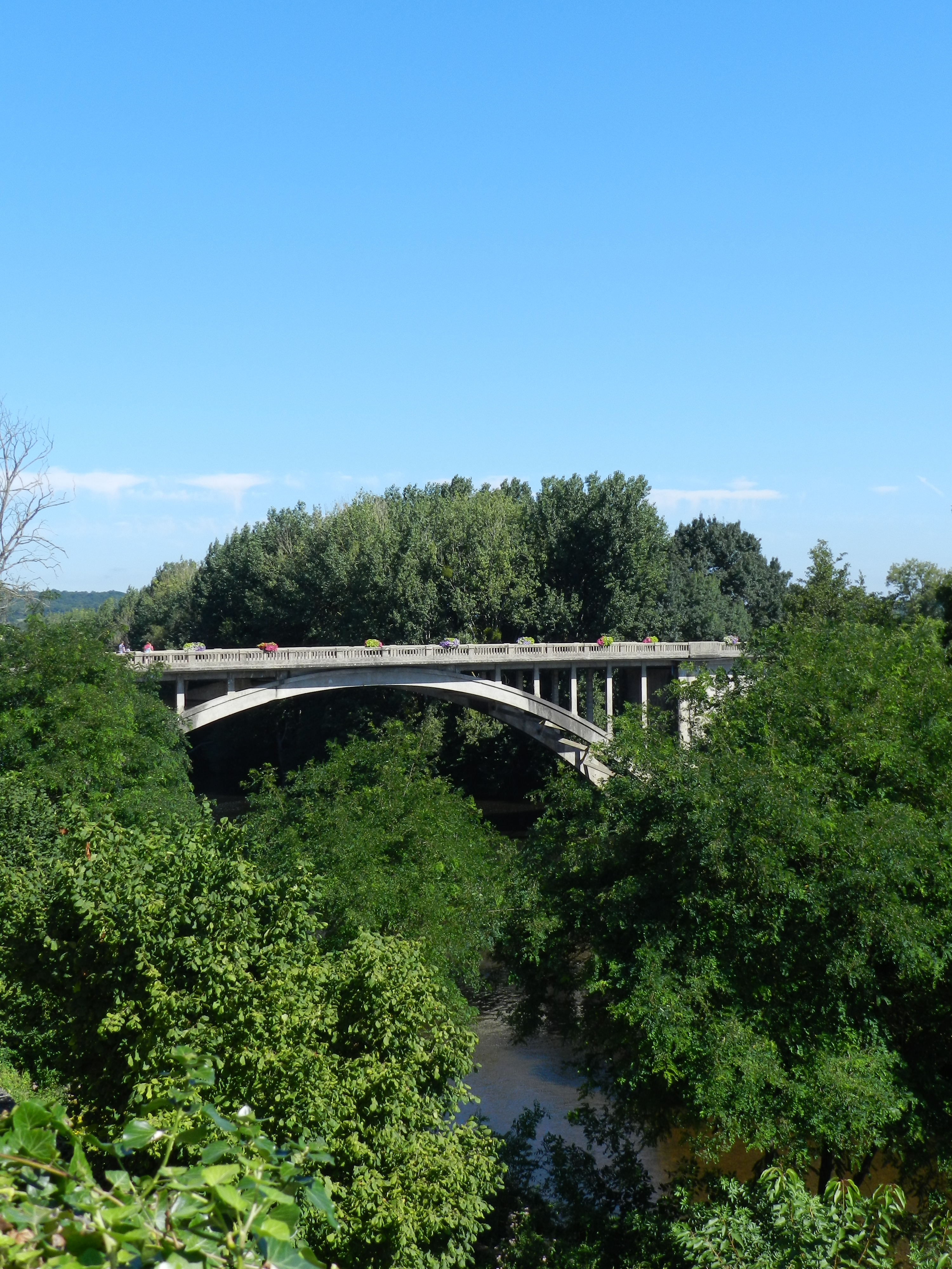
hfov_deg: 31.5
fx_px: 1687
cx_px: 476
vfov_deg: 41.2
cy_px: 634
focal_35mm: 46
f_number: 4.2
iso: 160
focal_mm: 8.1
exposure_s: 1/800
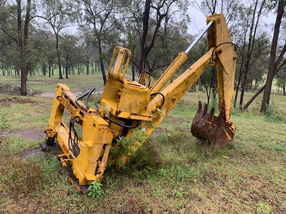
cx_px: 143
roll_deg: -1.2
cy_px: 107
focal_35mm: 26
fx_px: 215
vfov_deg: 53.1
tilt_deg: -14.9
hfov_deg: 67.3
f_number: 1.8
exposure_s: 1/123
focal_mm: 4.25
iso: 25
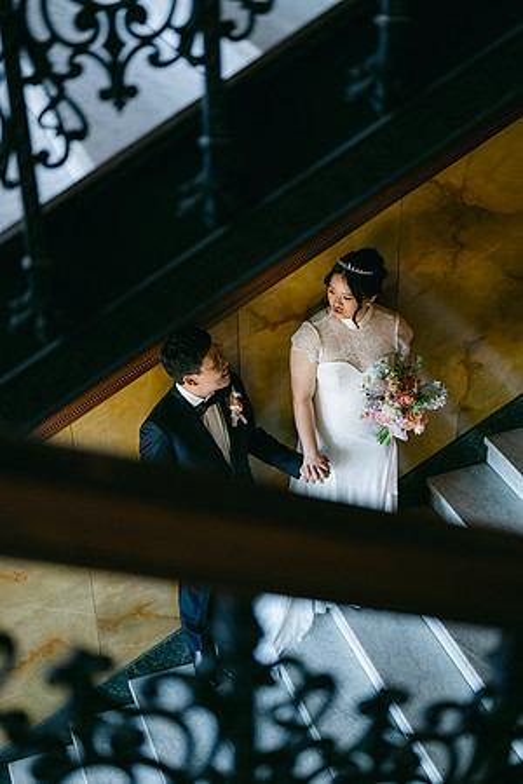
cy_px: 392
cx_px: 262
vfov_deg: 39.6
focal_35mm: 50
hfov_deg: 27.0
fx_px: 1089
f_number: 1.8
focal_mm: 50
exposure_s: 1/125
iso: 560
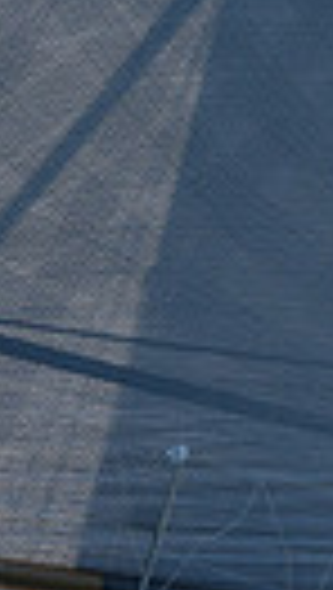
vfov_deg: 6.2
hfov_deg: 3.5
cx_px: 184
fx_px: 5445
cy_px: 309
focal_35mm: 348
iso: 250
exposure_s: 1/1600
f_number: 5
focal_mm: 75
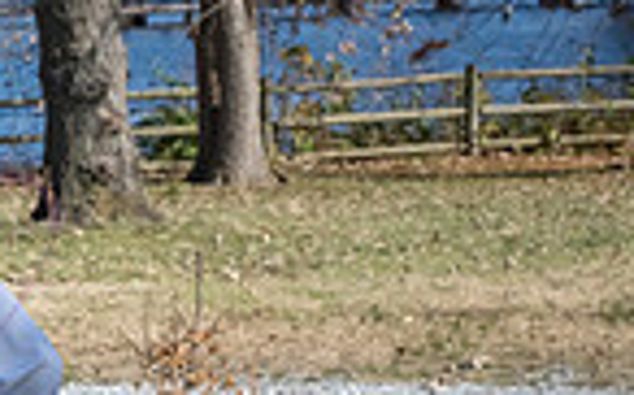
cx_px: -295
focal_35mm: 203
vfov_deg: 6.5
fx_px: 3505
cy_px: 263
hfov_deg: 10.0
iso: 400
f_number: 11
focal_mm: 50
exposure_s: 1/400
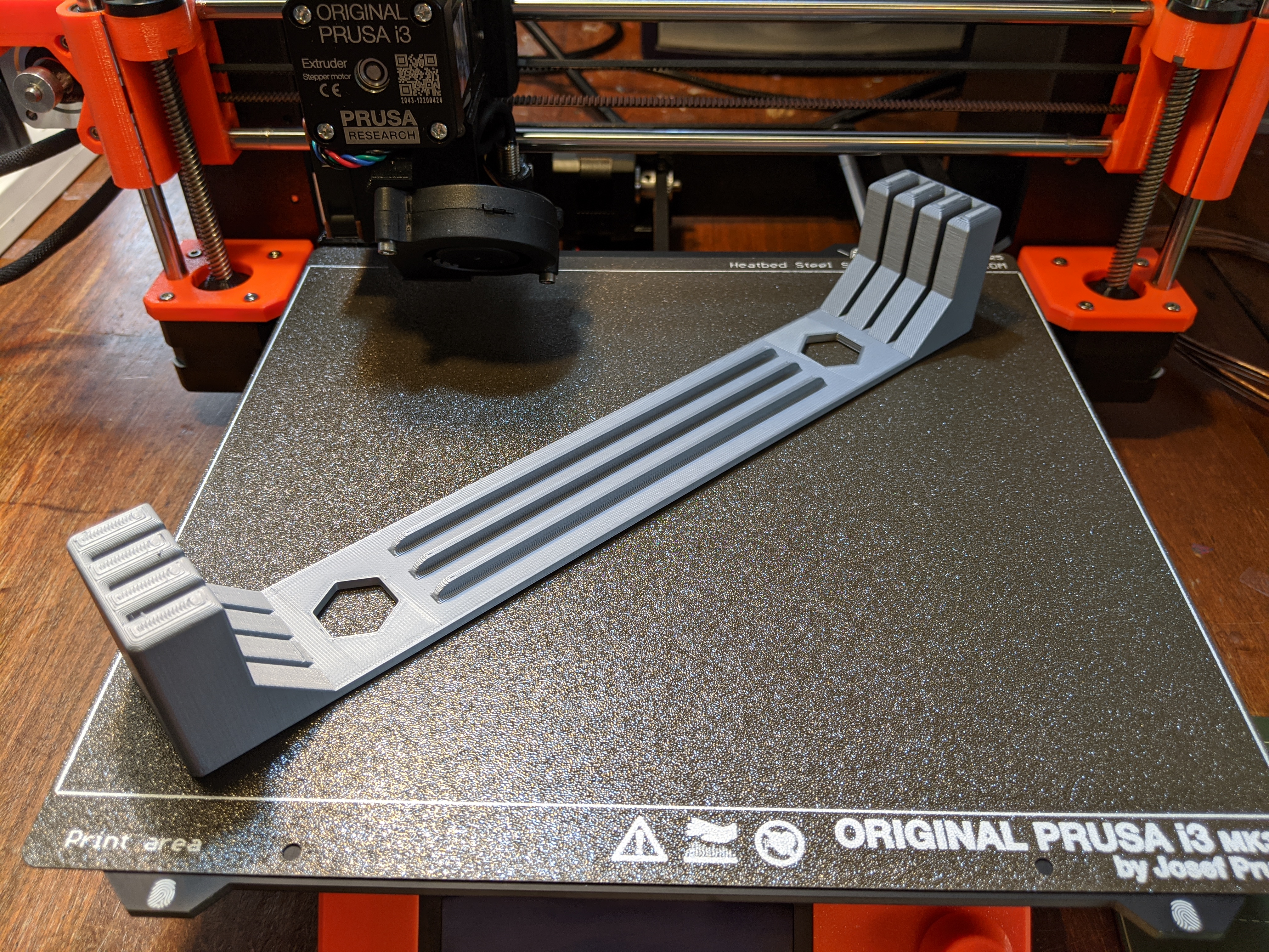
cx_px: 634
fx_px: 990
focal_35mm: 27
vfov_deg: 51.4
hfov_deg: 65.3
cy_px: 476
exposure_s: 1/59.9
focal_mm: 4.44
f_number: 1.8
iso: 57
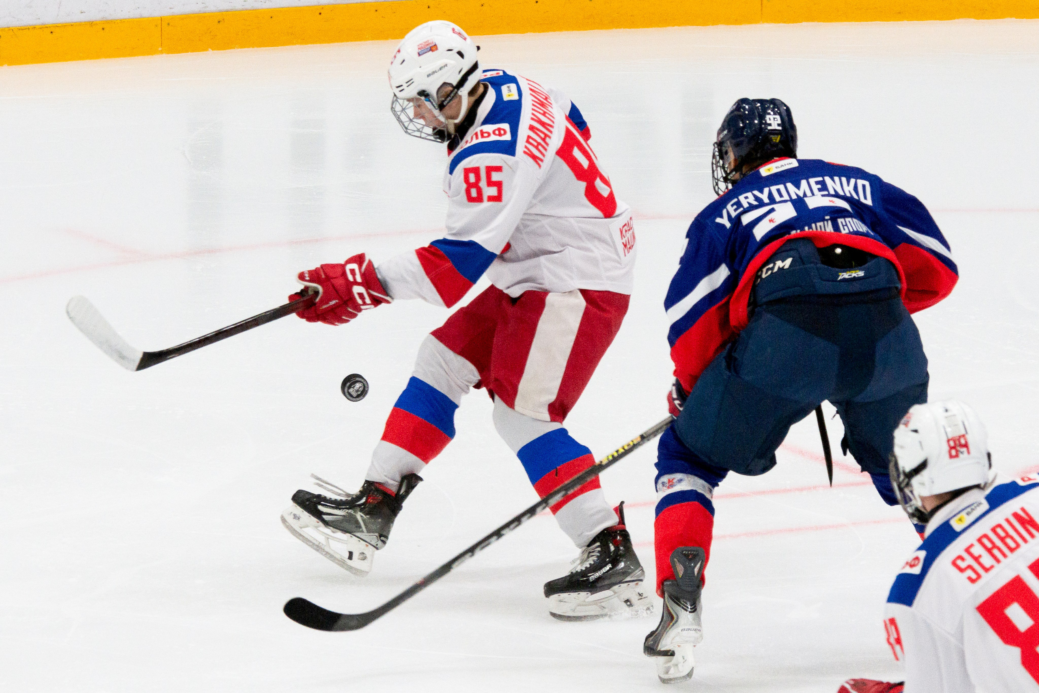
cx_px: 633
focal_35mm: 406
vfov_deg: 3.4
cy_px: 352
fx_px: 11709
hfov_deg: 5.1
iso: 2000
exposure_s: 1/1000
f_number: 5.6
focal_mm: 150
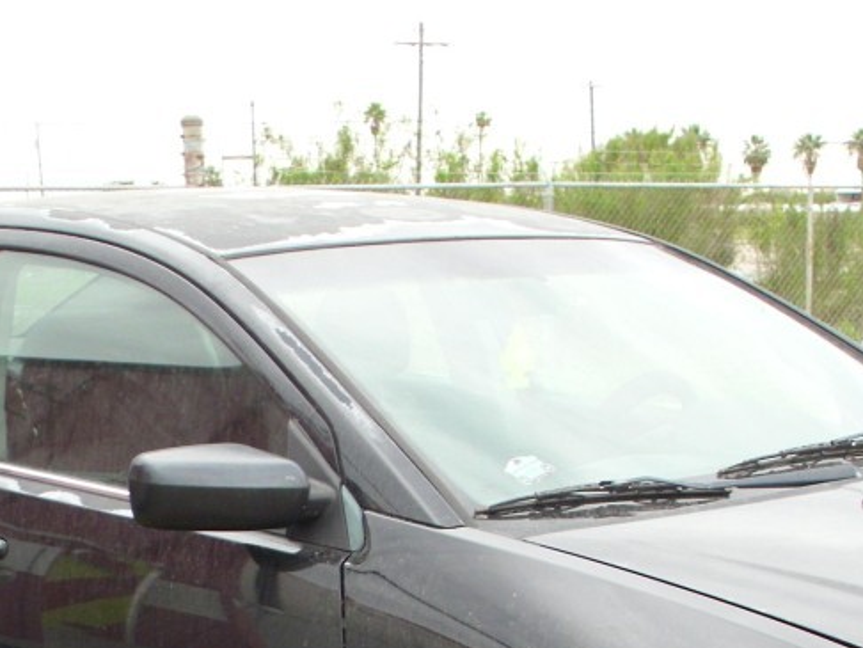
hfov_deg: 19.6
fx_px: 2494
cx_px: 526
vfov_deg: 14.3
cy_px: 788
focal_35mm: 100
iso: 100
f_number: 2.9
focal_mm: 6.3
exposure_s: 1/60
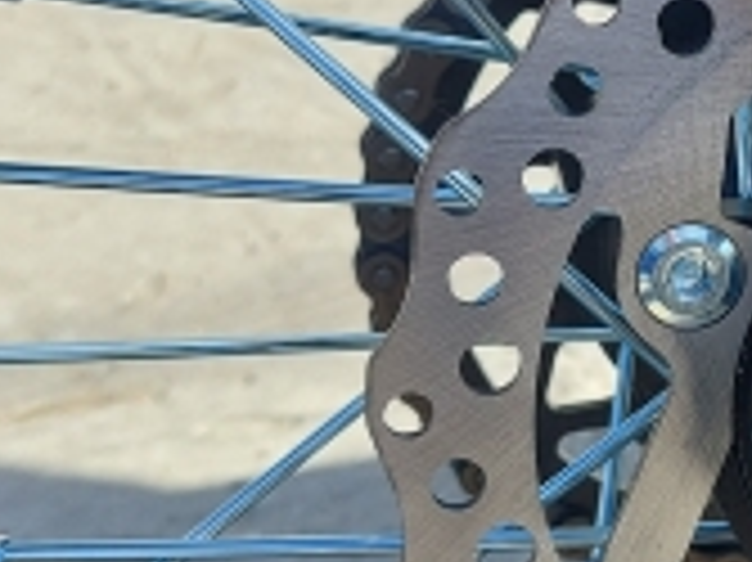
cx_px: 914
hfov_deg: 21.8
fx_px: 1802
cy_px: 247
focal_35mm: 83
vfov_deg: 17.7
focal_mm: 5.23
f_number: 1.8
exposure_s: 1/653
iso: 40
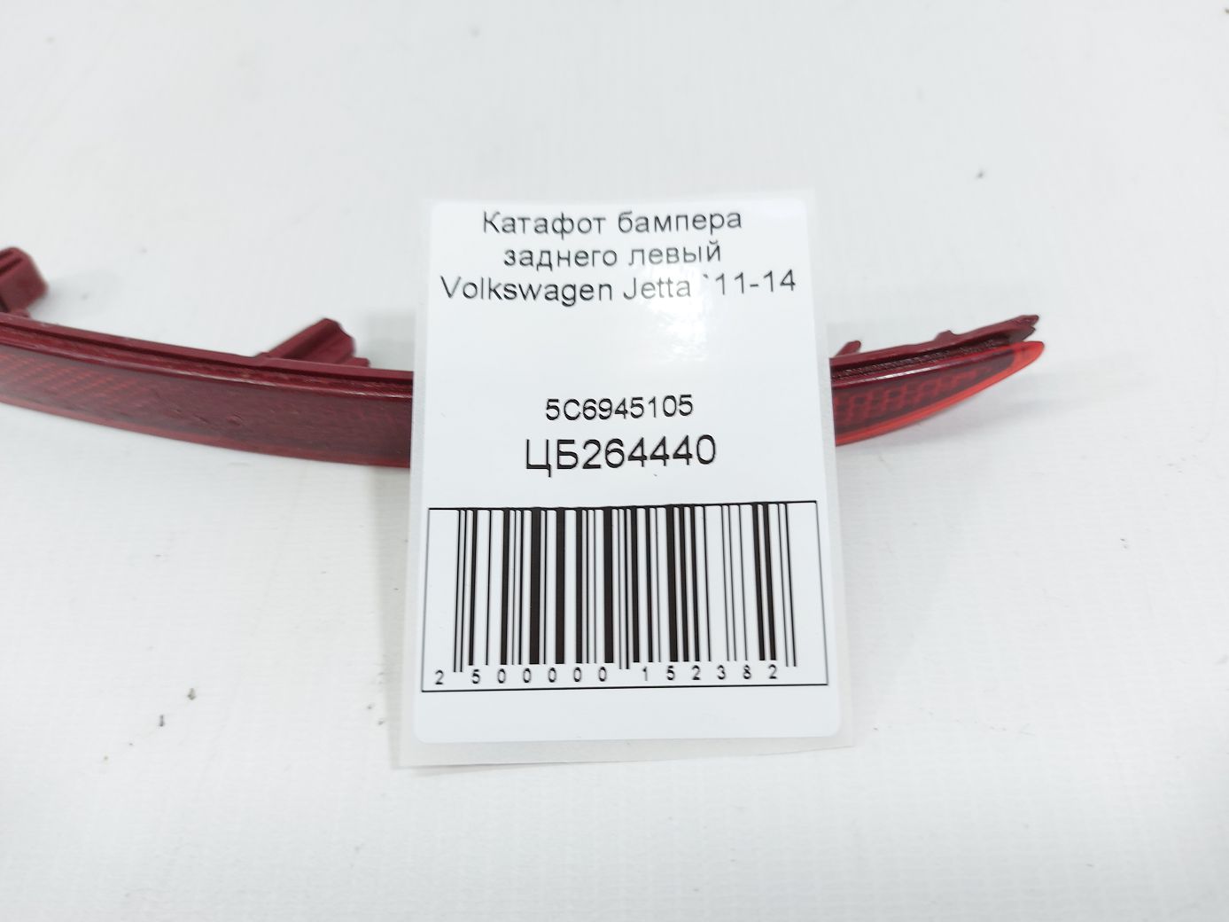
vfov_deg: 56.8
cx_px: 614
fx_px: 852
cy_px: 461
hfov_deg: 71.6
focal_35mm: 24
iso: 50
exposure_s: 1/50
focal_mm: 5.23
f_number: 1.8
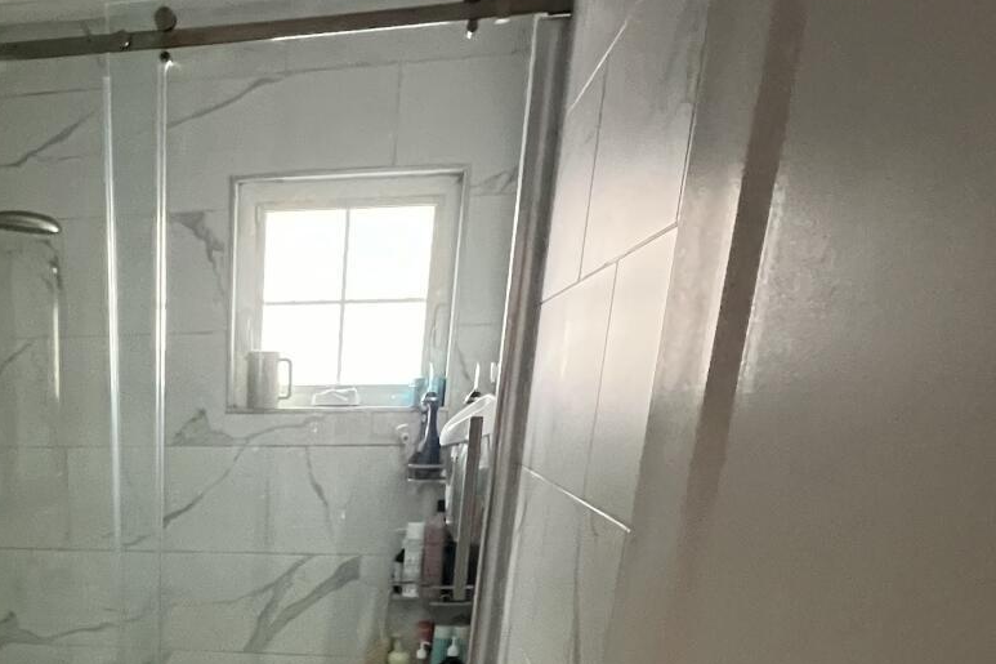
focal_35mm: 35
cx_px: 128
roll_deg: -0.3
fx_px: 968
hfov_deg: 49.4
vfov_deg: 32.2
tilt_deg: -20.4
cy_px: 774
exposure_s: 1/60
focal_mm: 1.57
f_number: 1.8
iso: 800
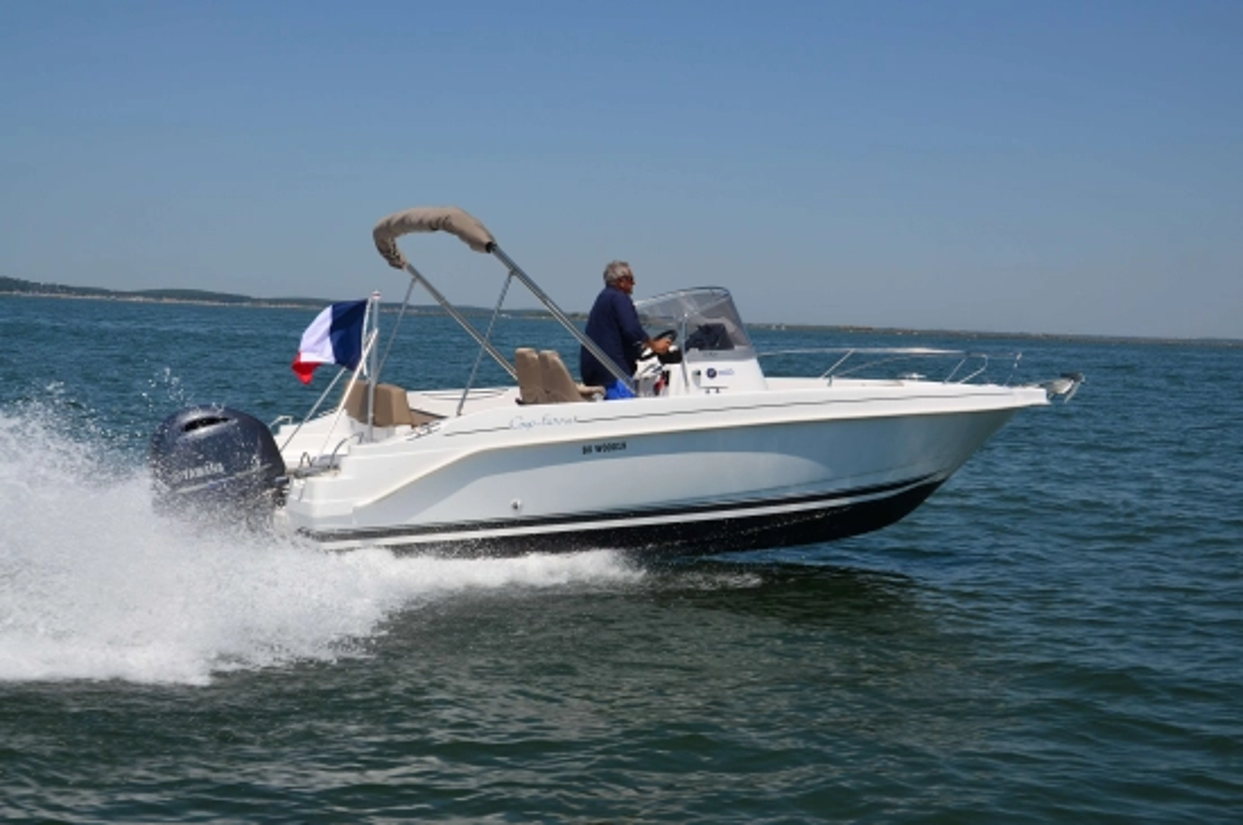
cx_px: 622
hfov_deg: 38.9
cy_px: 412
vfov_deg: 26.4
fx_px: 1758
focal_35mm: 51
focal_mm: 34
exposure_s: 1/640
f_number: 13
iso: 200
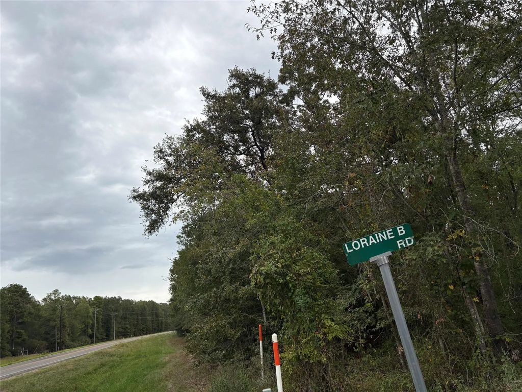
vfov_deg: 53.1
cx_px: 261
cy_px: 196
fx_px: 392
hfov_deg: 67.3
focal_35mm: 26
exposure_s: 1/884
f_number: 1.6
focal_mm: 5.96
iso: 50
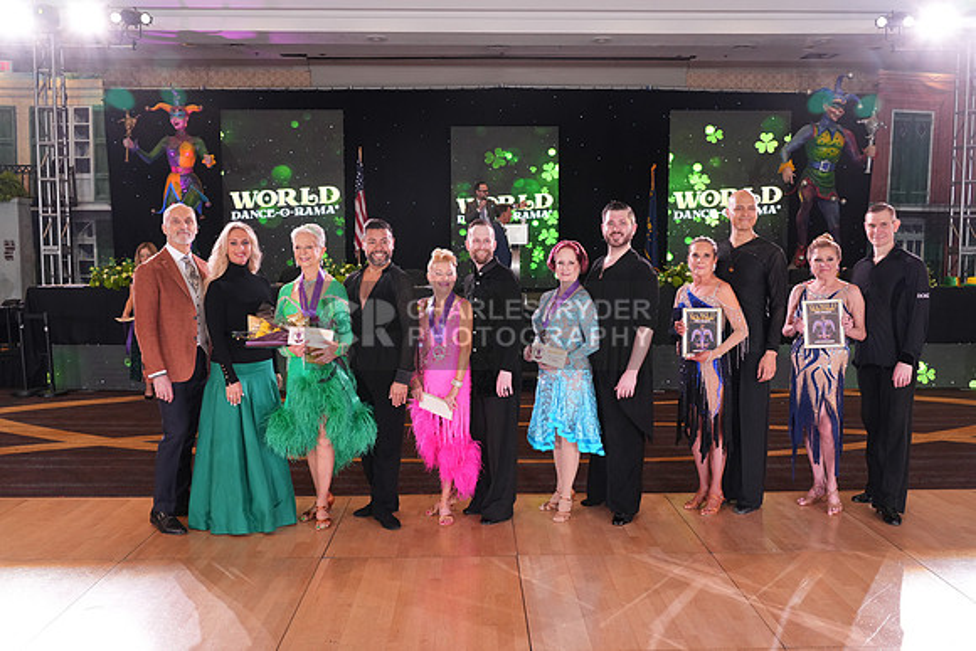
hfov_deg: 63.6
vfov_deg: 45.0
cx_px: 488
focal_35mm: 29
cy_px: 326
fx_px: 786
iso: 2000
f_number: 5
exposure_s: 1/200
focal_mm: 29
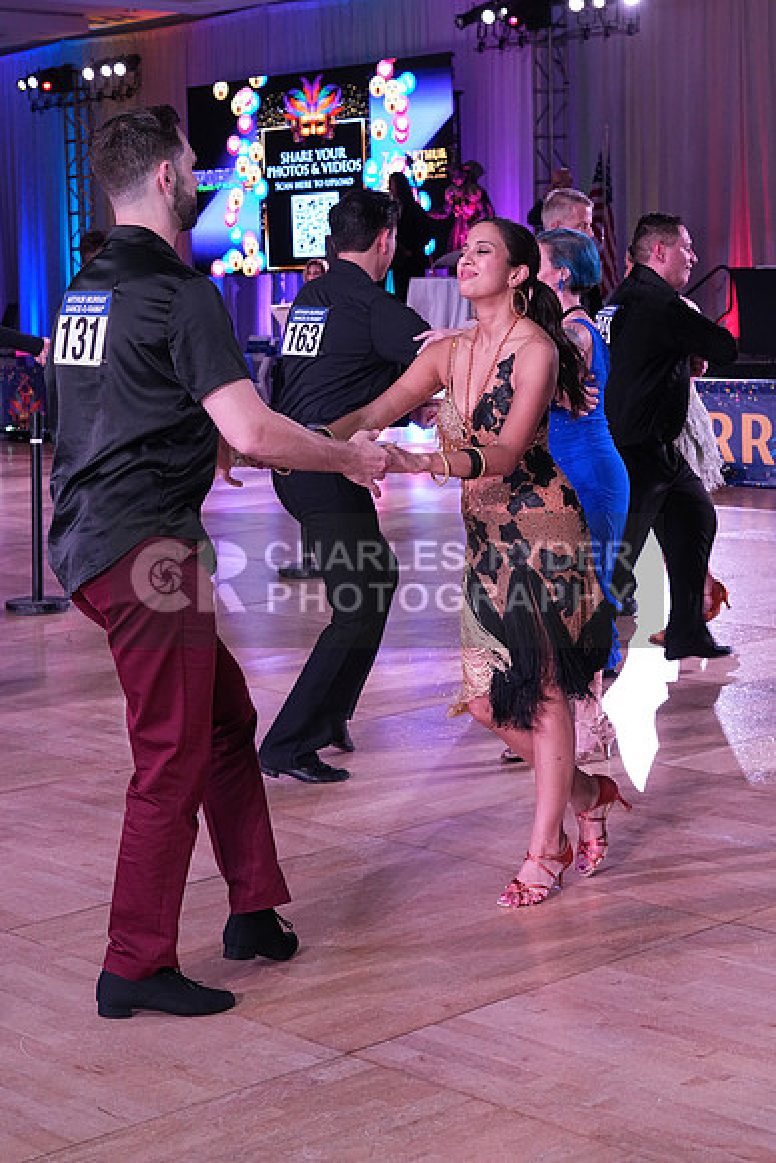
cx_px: 388
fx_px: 2003
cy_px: 582
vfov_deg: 32.4
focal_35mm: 62
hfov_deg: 21.9
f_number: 8
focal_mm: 62
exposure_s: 1/250
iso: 3200
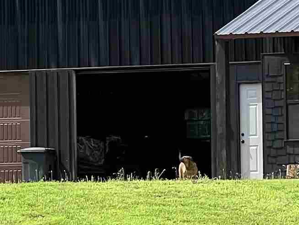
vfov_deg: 4.1
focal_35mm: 363
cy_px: 213
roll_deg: +0.9
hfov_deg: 5.4
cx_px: 462
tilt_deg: +1.7
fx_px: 3135
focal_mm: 9
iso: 32
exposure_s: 1/364
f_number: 2.8
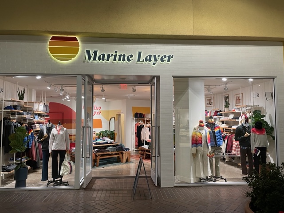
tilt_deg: +3.7
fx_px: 213
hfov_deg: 67.3
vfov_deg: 53.1
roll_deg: -0.3
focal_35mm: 26
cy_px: 106
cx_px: 142
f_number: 1.6
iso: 160
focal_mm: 4.2
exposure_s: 1/60
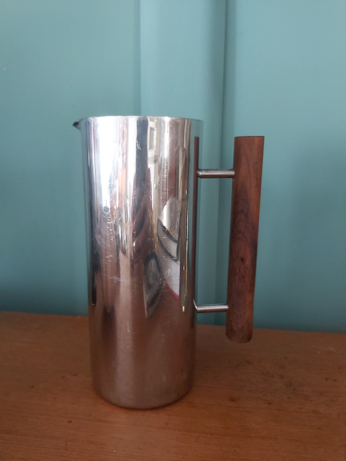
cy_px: 230
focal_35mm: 26
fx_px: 347
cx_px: 173
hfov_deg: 53.1
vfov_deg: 67.3
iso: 800
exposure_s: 1/25
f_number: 1.7
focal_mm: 3.92
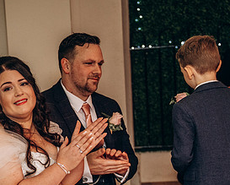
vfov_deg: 11.7
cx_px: 27
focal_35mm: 132
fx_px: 900
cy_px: 154
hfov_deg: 14.4
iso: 1250
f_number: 2.8
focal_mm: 56
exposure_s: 1/125
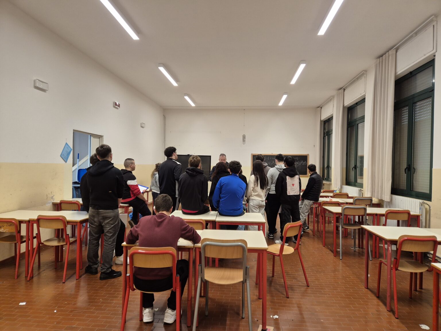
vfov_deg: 58.9
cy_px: 166
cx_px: 220
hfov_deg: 73.9
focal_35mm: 23
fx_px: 293
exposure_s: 1/100
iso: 200
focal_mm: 5.4
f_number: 1.8
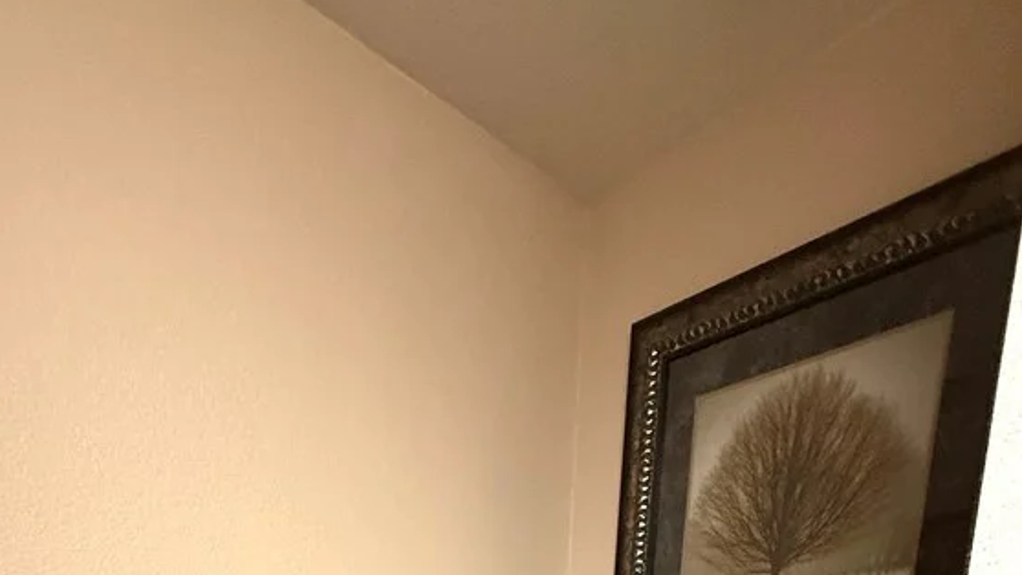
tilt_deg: -8.8
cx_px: 399
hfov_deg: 67.1
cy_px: 875
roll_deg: -0.8
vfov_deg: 27.5
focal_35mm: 28
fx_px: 759
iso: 320
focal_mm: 2.22
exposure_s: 1/61
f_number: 2.2
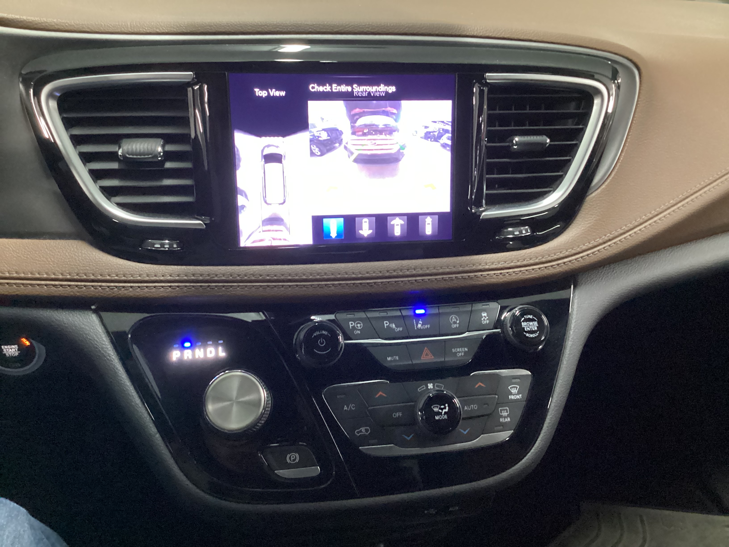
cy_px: 274
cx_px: 364
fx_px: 653
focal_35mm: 31
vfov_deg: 45.4
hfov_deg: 58.4
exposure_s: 1/30
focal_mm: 3.3
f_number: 2.4
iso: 800
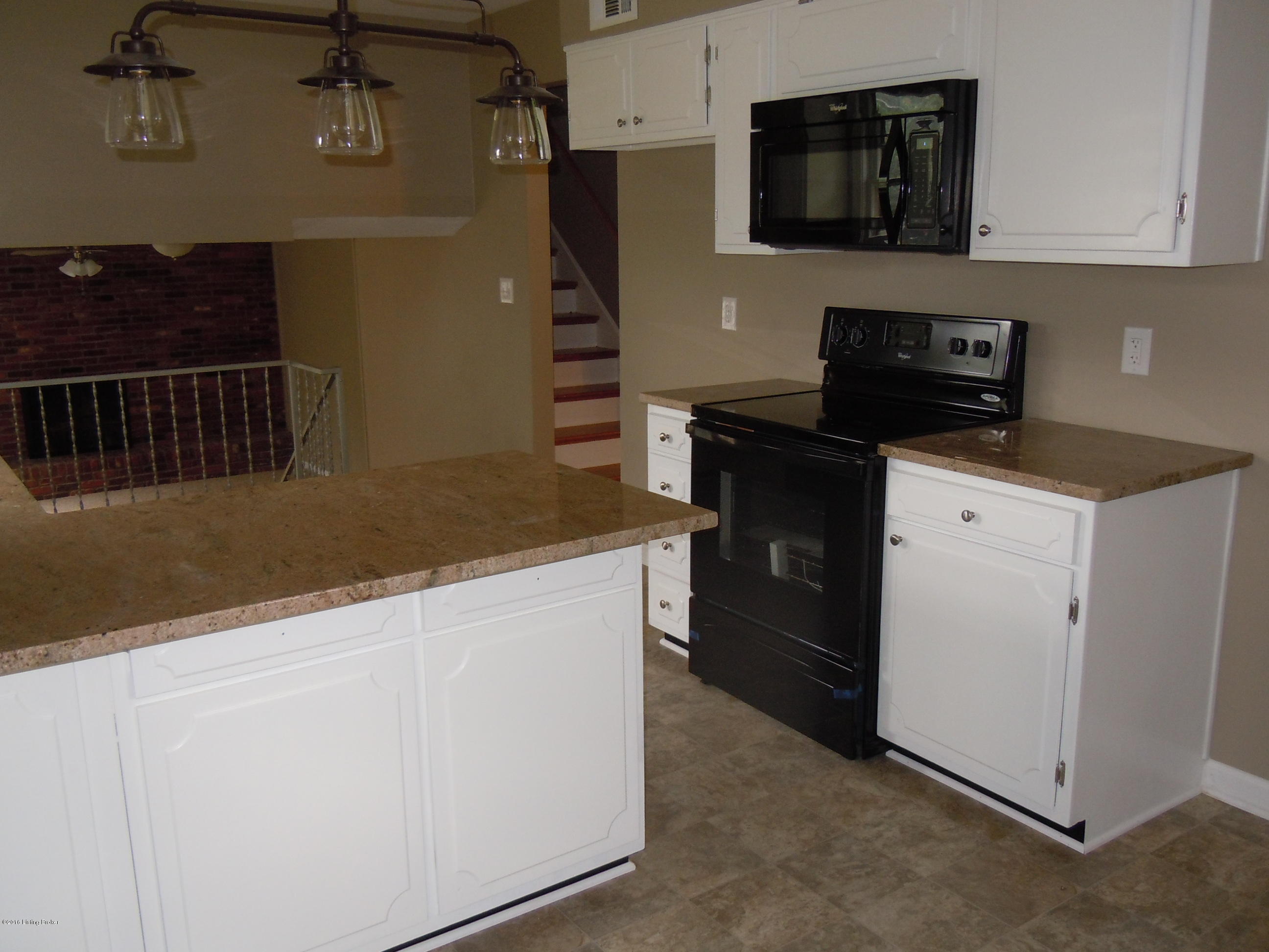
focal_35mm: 30
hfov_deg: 60.0
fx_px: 1100
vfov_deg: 46.8
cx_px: 634
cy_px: 476
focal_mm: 5.4
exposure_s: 1/30
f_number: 3.5
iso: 200
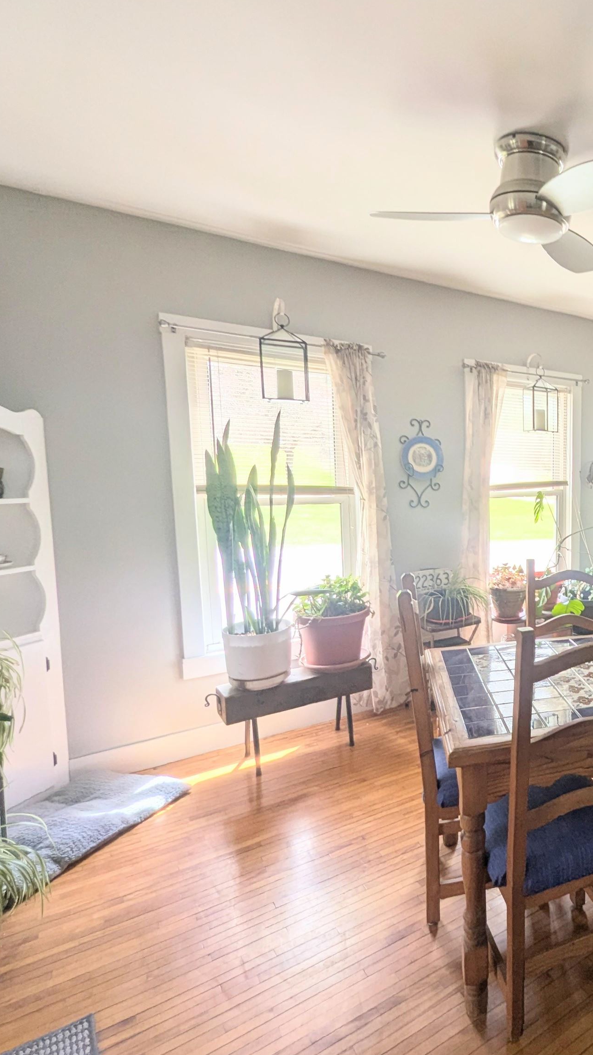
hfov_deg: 46.1
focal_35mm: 19
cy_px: 527
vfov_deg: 89.6
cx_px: 627
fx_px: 531
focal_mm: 1.95
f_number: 2.2
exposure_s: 1/188
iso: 49
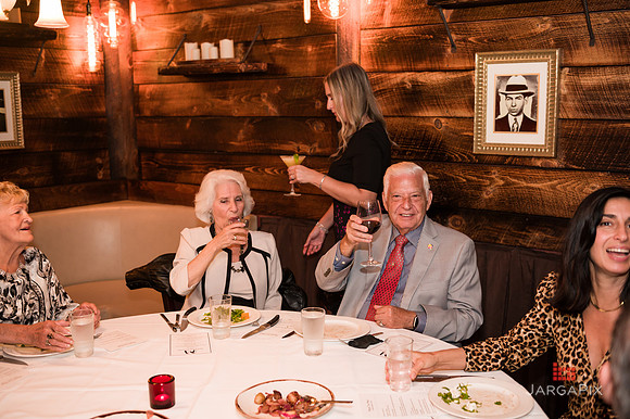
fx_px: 687
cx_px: 315
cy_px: 210
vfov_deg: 33.9
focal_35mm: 39
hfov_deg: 49.3
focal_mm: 38
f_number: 4
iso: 1250
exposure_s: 1/200
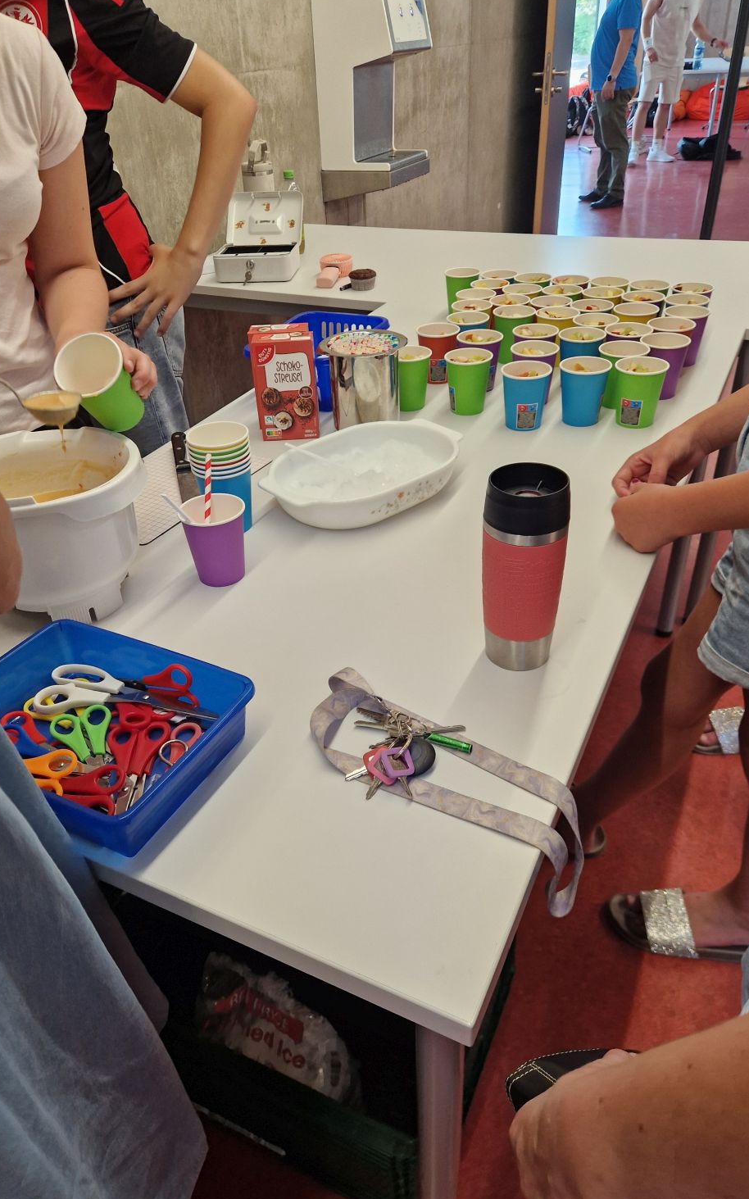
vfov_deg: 72.5
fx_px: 817
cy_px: 592
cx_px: 357
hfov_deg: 49.2
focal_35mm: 25
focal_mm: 5.4
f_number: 1.8
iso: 125
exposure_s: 1/100
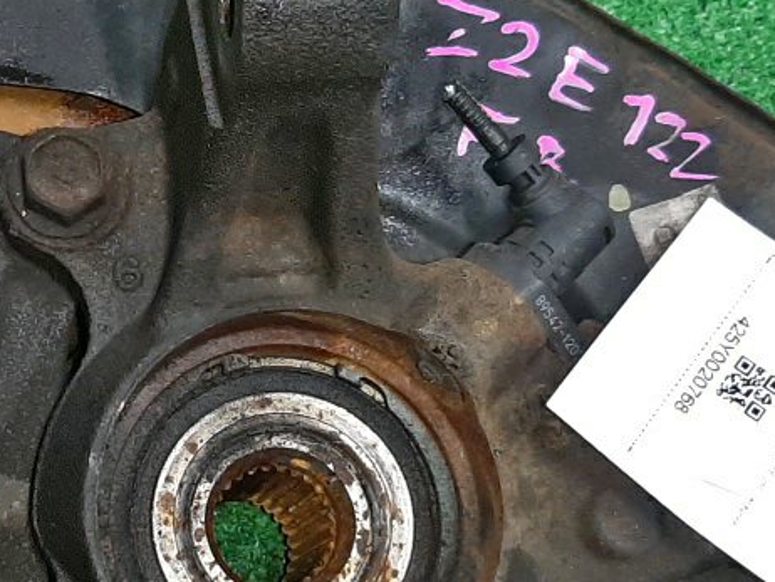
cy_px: 387
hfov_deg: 23.5
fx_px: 1814
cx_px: 84
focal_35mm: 81
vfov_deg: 18.2
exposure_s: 1/50
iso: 192
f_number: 1.7
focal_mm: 3.93
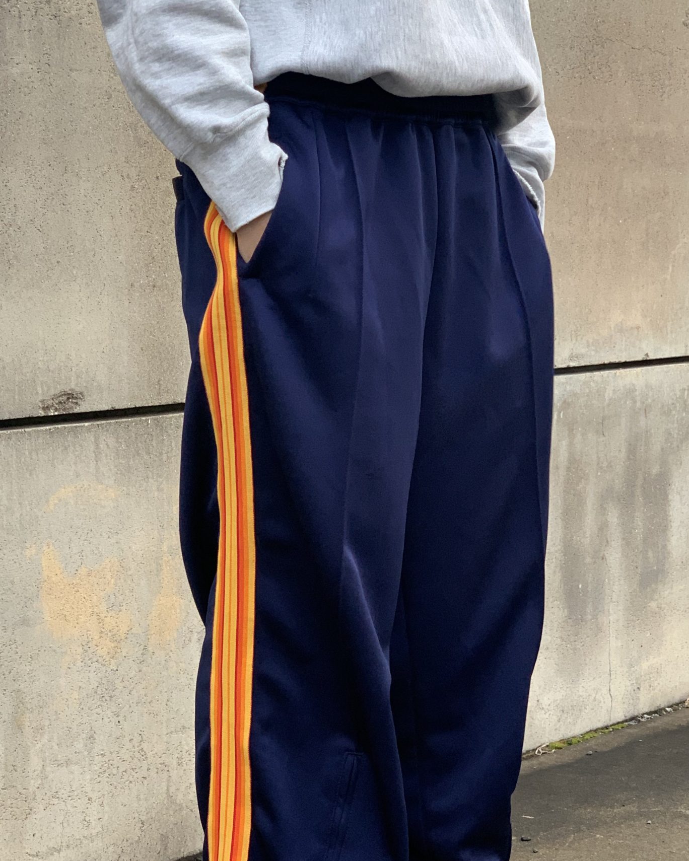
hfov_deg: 20.2
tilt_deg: -5.5
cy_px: 497
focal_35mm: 76
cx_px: 378
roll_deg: -0.2
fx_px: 1937
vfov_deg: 25.0
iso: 125
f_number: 2.4
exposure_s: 1/60
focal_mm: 6
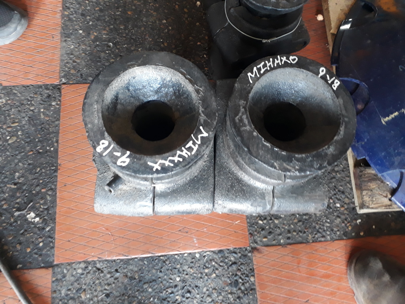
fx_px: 316
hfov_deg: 65.3
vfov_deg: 51.4
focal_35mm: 27
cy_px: 152
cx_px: 202
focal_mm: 3.6
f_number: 1.9
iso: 160
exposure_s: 1/15
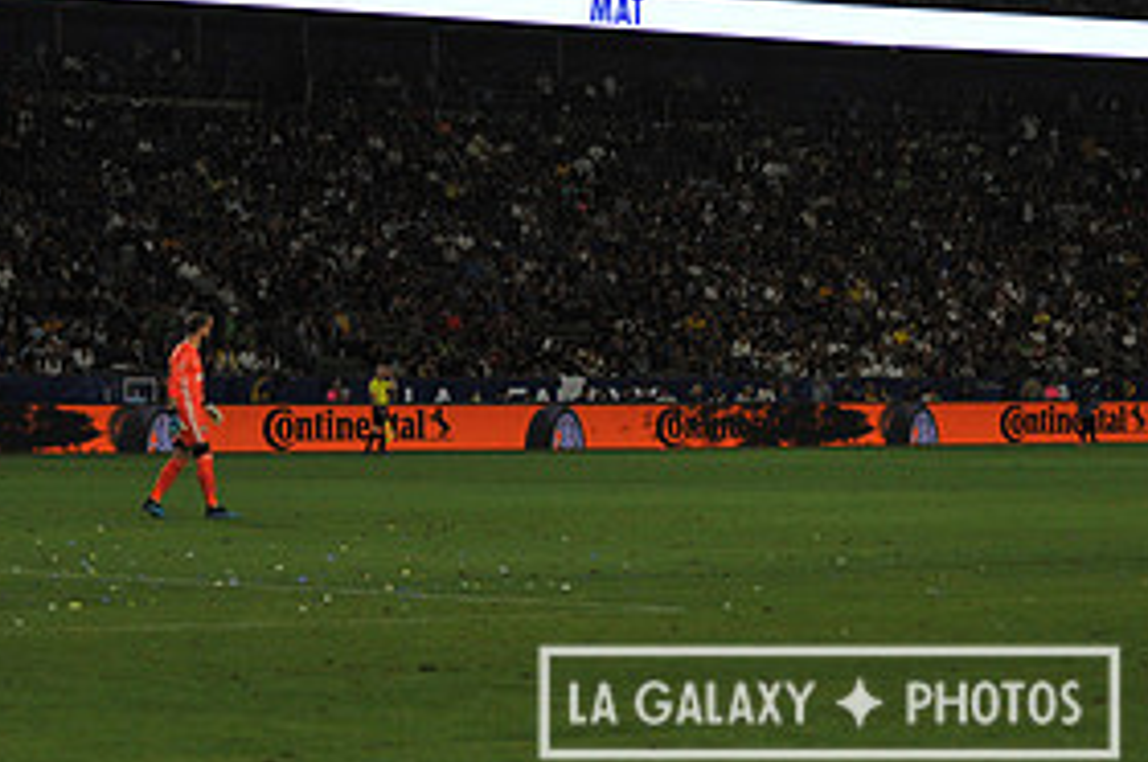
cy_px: 86
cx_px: 828
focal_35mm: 145
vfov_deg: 9.4
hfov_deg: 14.1
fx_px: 4618
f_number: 2.8
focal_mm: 70
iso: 1600
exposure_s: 1/3200
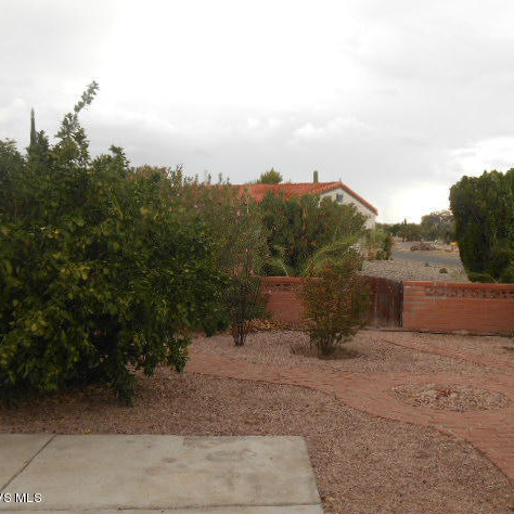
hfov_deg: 44.9
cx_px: 282
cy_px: 259
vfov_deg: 44.9
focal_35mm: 37
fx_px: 622
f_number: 3.6
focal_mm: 5.5
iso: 80
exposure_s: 1/100
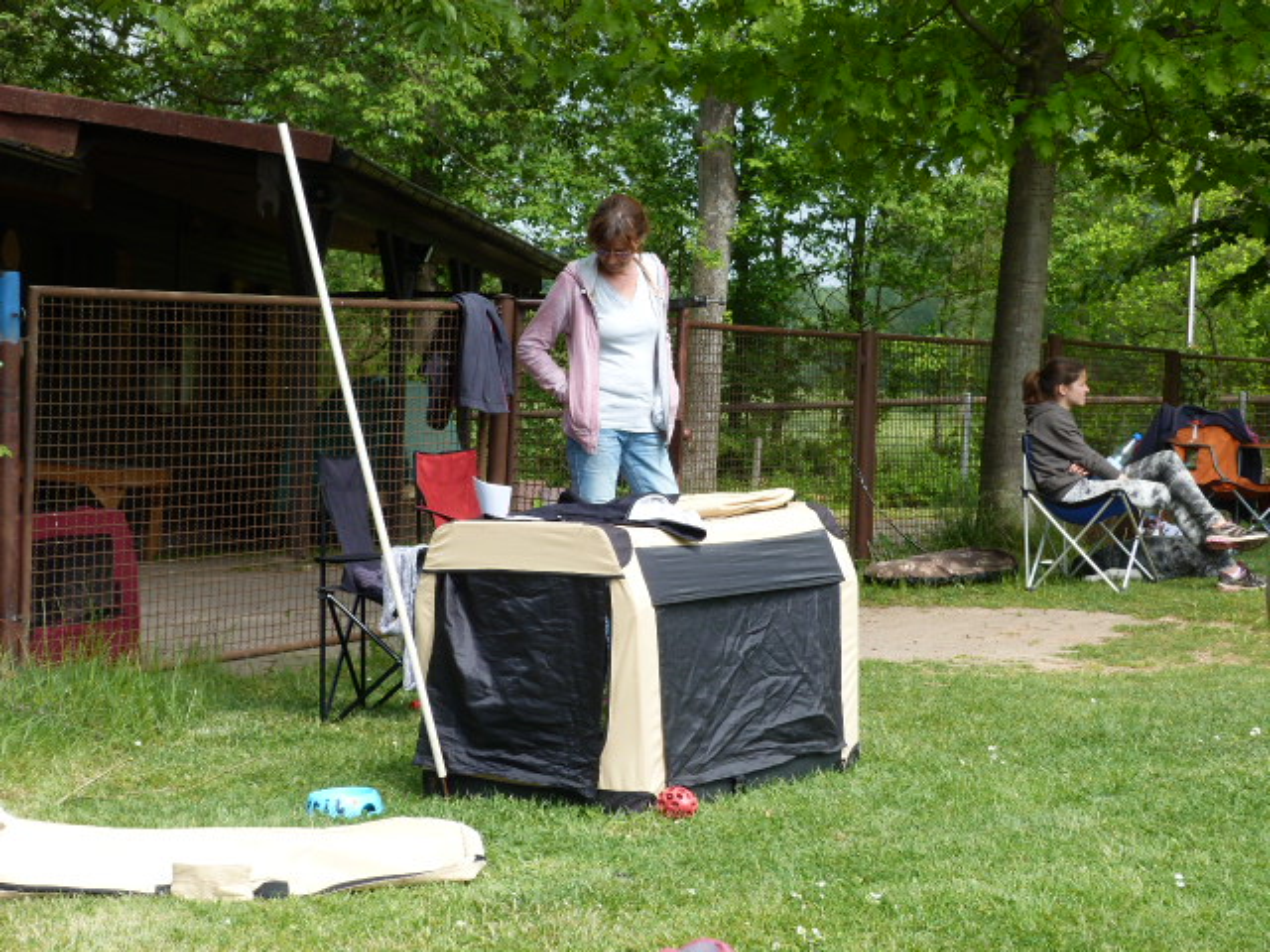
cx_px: 635
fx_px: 2568
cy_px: 476
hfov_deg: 27.8
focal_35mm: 70
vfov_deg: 21.0
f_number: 4
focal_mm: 12.6
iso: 80
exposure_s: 1/250
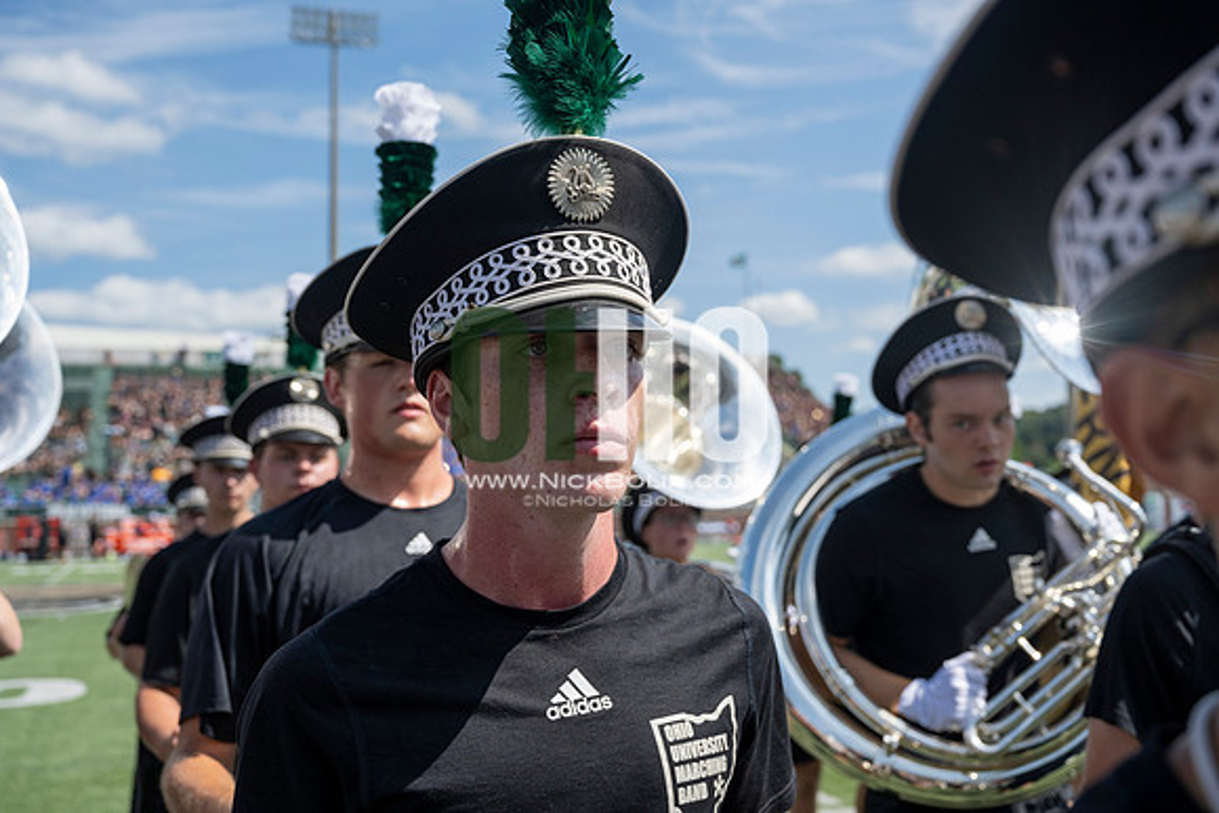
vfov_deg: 31.9
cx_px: 610
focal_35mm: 42
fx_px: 1422
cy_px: 406
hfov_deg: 46.4
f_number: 5
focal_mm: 42
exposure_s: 1/1600
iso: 200
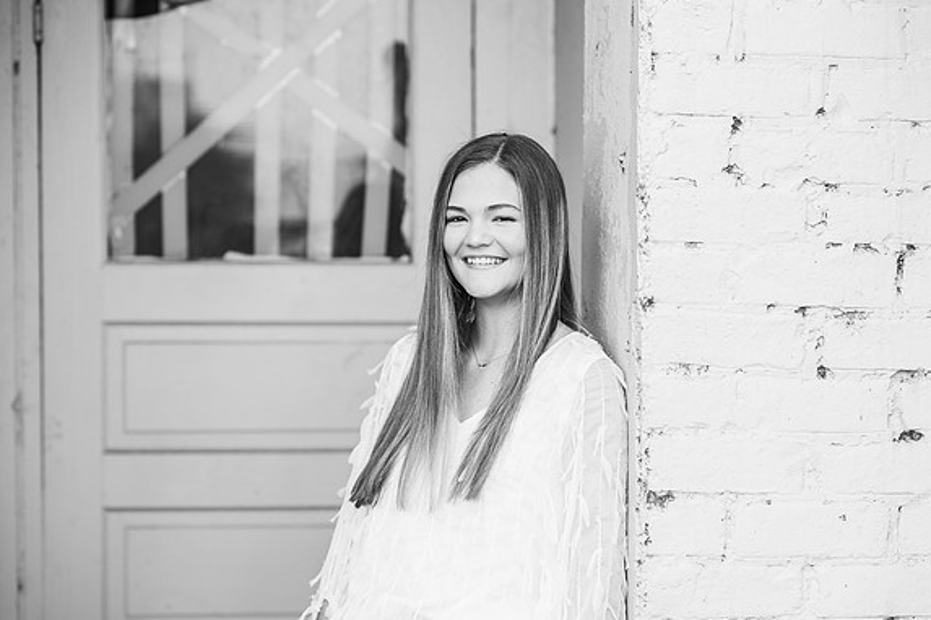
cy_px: 312
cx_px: 465
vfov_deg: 15.9
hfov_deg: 23.6
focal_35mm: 86
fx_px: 2224
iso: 200
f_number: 2.8
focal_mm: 85
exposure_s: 1/200
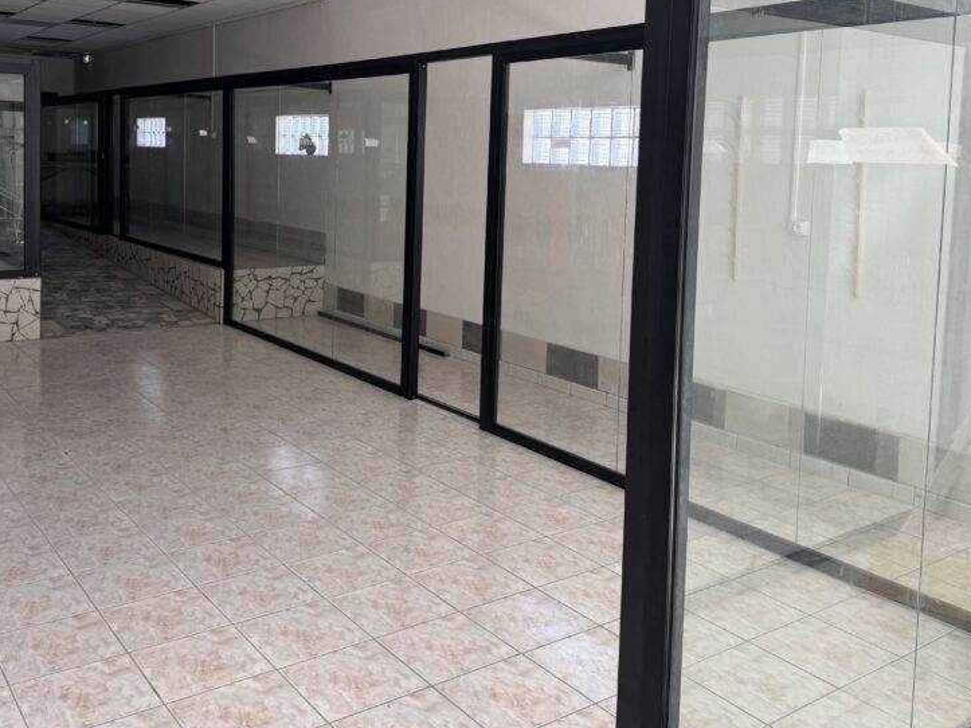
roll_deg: -1.1
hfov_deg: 54.0
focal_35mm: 34
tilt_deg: -2.4
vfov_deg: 41.1
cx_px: 470
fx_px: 954
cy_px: 223
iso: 64
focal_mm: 6.76
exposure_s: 1/121
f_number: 1.78
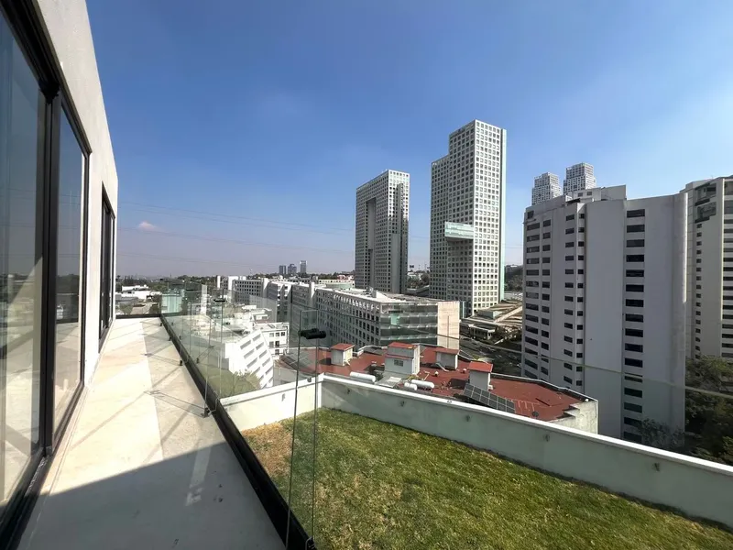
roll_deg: -0.6
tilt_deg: -0.3
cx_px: 366
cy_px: 275
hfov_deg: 106.2
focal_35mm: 13
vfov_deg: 89.9
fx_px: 275
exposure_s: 1/2016
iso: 32
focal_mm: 1.57
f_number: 1.8
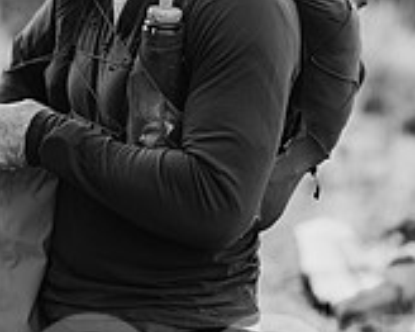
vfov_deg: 11.8
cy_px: 10
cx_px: 111
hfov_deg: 14.9
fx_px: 1583
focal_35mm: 129
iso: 160
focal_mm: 50
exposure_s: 1/40
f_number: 1.4
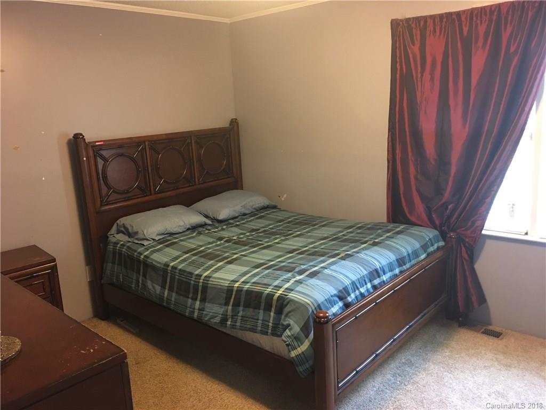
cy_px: 205
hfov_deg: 61.7
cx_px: 273
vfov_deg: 48.2
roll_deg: +2.9
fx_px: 457
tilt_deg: -11.9
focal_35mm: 29
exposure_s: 1/4
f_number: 2.2
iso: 64
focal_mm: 4.15
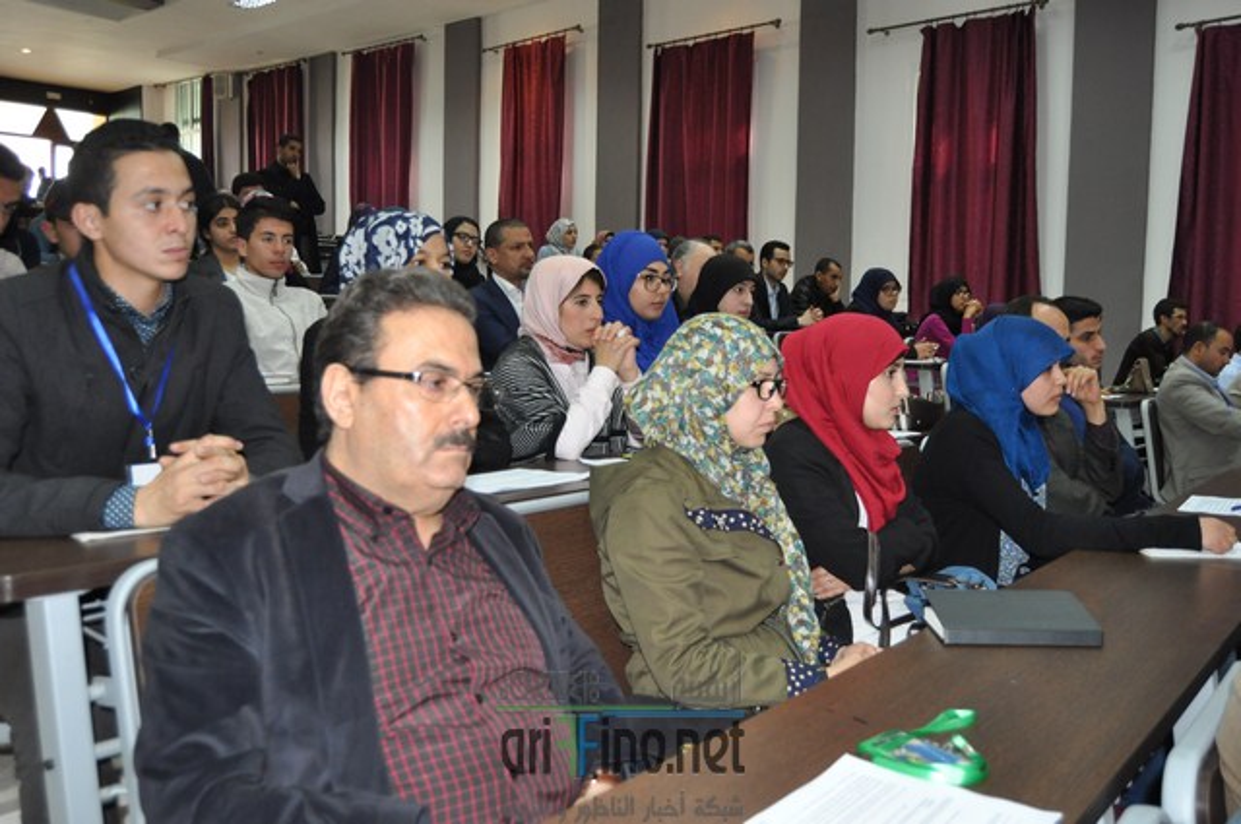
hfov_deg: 62.0
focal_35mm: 30
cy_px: 412
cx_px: 620
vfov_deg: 43.5
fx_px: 1033
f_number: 3.5
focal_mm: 20
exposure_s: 1/60
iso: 800
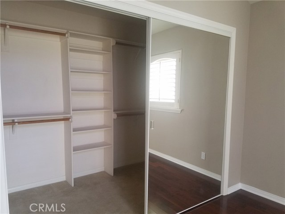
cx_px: 142
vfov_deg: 53.1
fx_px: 214
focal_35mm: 26
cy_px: 107
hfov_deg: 67.3
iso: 100
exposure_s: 1/60
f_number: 1.7
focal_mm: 4.2
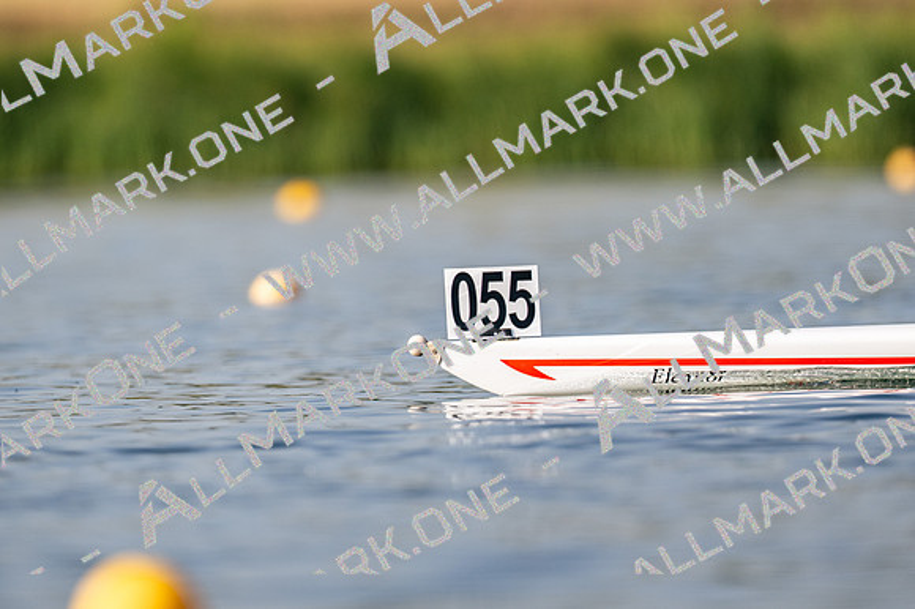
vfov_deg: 1.5
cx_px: 458
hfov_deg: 2.3
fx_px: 22861
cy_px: 304
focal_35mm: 900
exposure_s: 1/2500
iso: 125
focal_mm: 600
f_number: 4
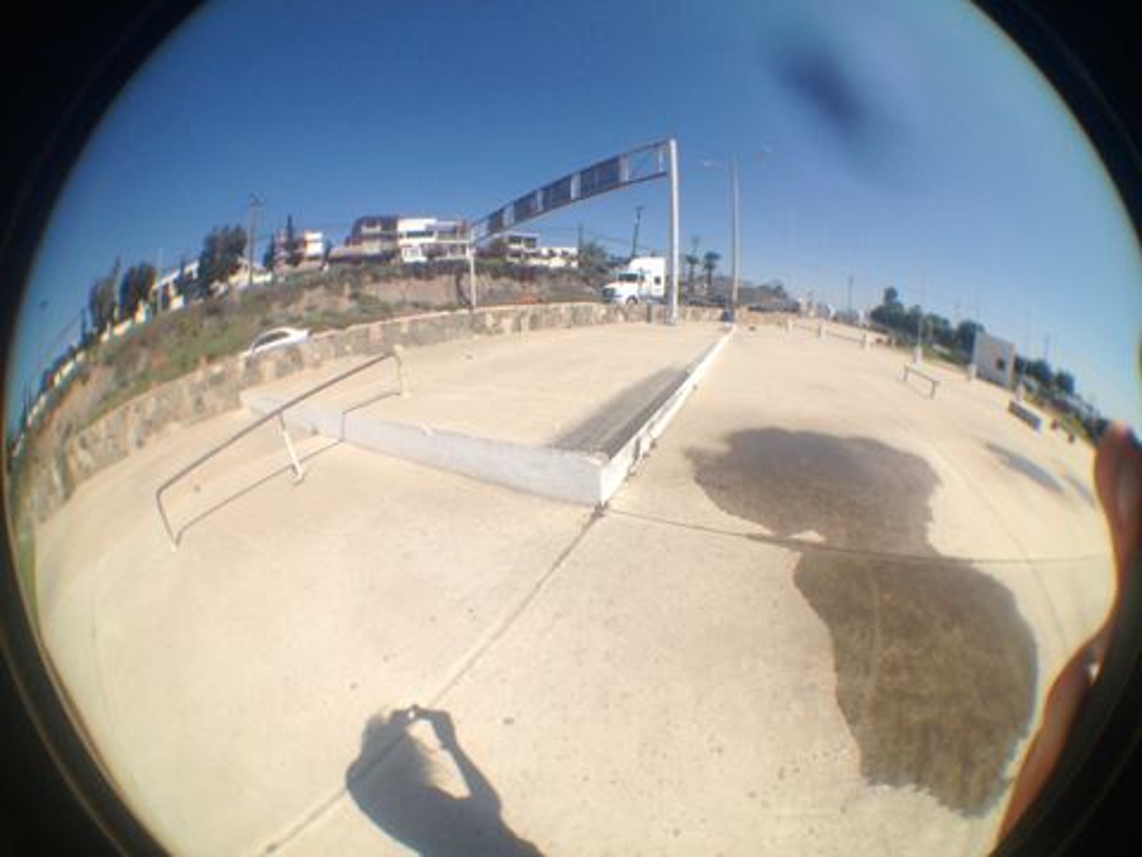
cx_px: 571
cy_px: 428
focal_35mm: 35
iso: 50
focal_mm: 4.28
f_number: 2.4
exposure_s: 1/1972
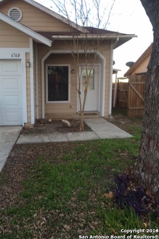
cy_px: 117
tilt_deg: -13.4
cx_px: 68
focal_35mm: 31
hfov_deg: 42.2
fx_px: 206
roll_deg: -1.6
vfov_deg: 60.3
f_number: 2.2
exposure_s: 1/120
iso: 32
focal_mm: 4.15
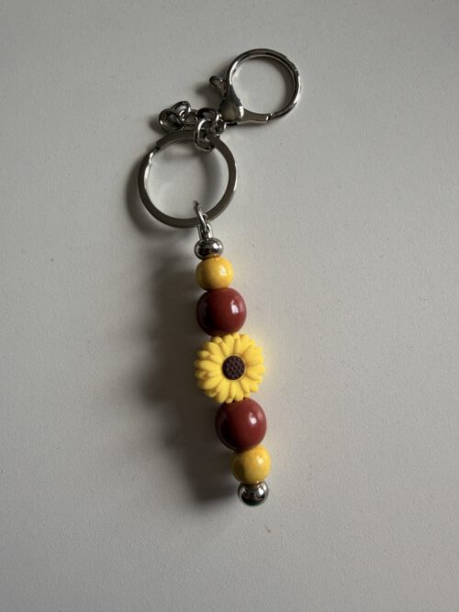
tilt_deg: -83.3
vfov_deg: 71.6
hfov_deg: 56.8
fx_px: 424
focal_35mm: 24
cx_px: 230
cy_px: 306
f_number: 2.2
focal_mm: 2.22
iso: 80
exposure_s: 1/121
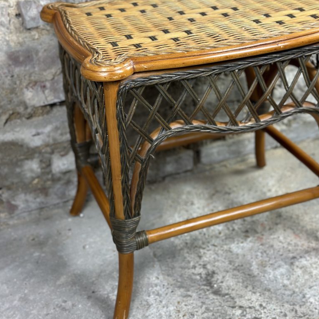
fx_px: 594
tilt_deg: -28.0
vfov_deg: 30.0
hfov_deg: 30.0
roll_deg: +1.8
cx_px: 160
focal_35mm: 57
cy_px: 134
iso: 100
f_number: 1.78
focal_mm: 6.86
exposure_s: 1/50
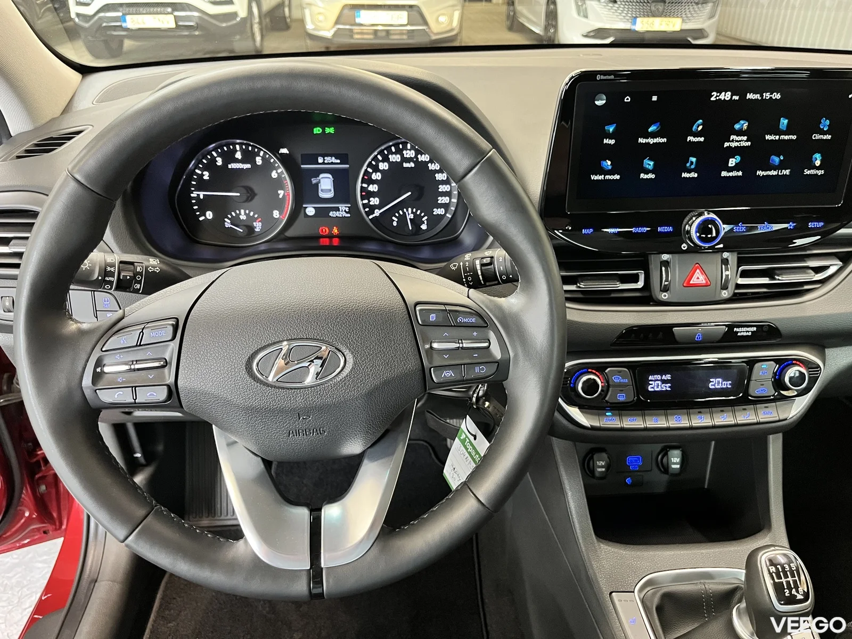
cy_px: 320
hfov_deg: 67.3
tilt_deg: -30.8
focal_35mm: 26
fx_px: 640
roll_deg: -0.4
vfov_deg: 53.1
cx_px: 426
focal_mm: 5.1
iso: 500
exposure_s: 1/50
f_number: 1.6
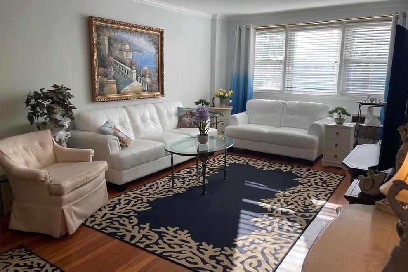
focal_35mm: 28
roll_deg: -0.4
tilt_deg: -10.4
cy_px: 130
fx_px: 317
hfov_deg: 65.5
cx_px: 210
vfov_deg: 46.4
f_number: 1.6
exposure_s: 1/236
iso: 32
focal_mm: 5.1
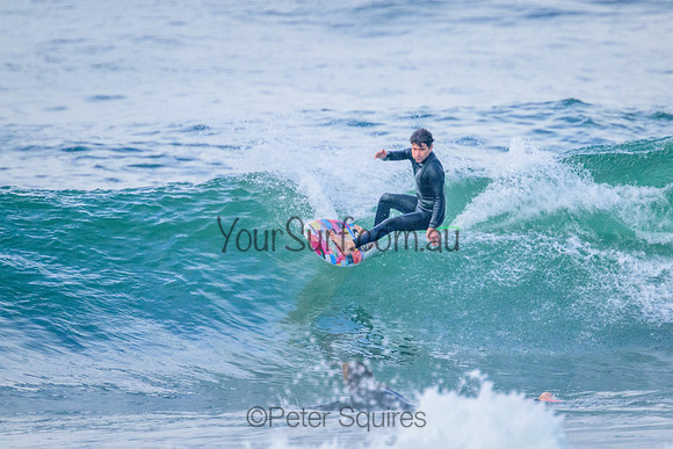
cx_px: 368
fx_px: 16359
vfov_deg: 1.6
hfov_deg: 2.4
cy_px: 223
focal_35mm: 875
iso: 4000
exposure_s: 1/1250
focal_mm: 800
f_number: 11
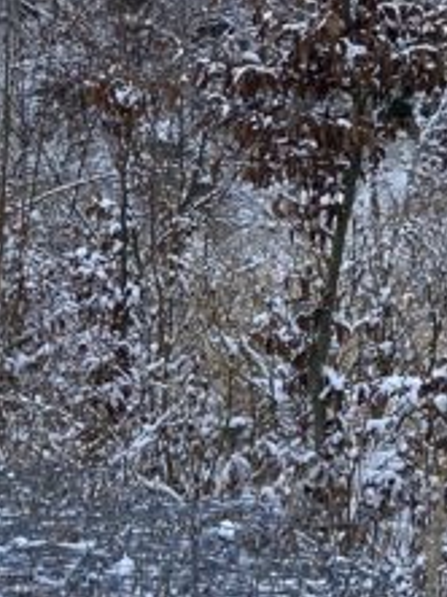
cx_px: -221
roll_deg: +0.8
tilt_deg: -18.7
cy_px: 858
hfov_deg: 11.8
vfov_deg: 15.3
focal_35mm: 120
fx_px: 2070
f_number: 1.8
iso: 32
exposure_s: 1/772
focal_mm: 4.25
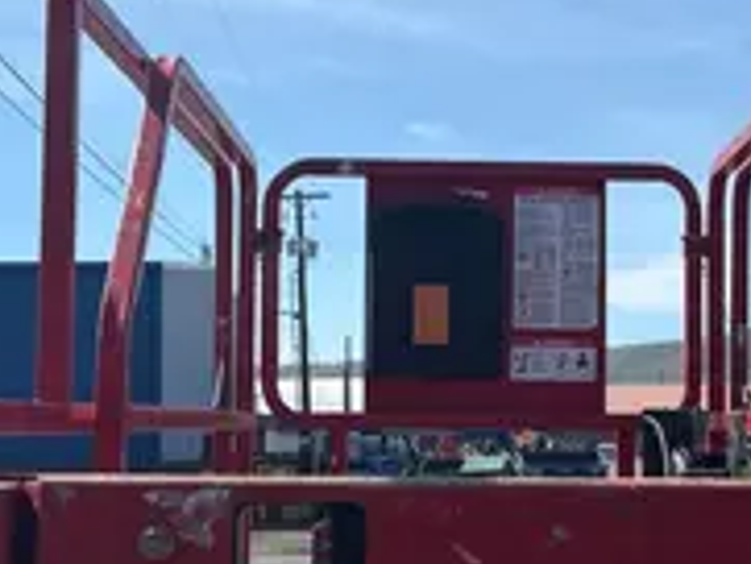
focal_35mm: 79
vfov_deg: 18.7
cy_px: 280
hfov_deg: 24.4
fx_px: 1715
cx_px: 577
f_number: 1.5
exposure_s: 1/5319
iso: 50
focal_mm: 5.7
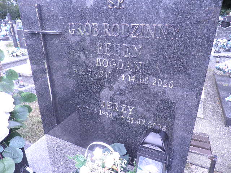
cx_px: 116
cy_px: 86
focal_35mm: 24
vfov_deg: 56.8
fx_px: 160
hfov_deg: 71.6
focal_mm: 4.3
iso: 64
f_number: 3.3
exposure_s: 1/100
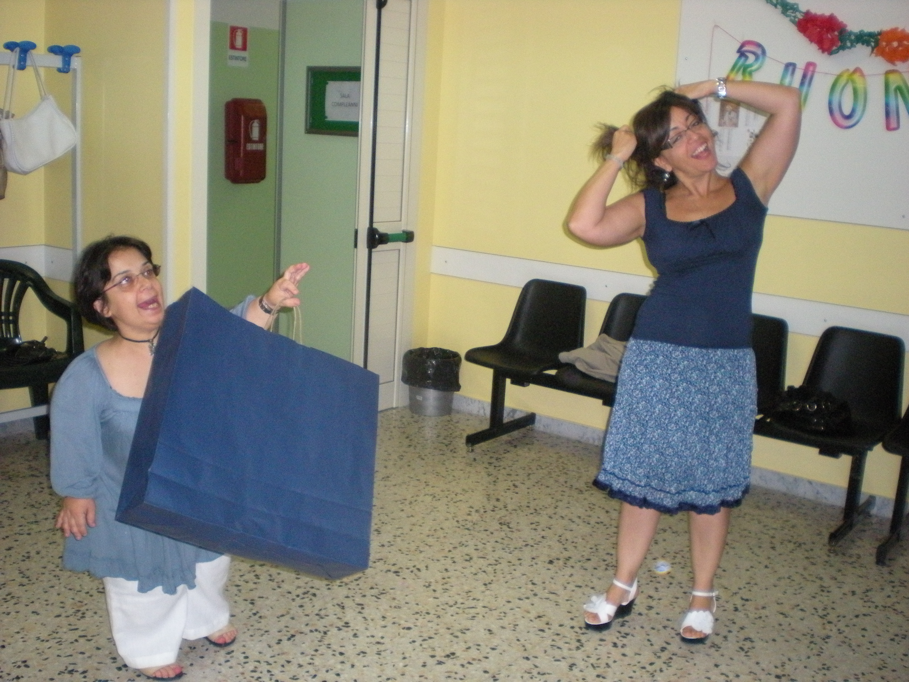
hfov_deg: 49.0
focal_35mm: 38
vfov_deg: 37.7
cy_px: 341
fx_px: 998
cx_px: 454
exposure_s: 1/60
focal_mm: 6.3
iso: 456
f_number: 3.1
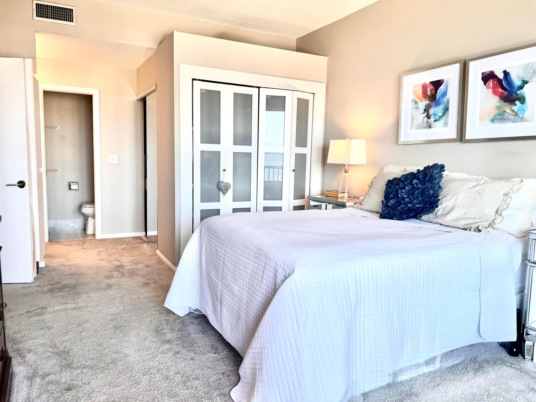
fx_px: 403
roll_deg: -1.2
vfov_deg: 53.1
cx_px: 268
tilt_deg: -5.9
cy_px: 201
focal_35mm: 26
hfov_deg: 67.3
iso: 40
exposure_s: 1/120
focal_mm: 5.7
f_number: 1.5
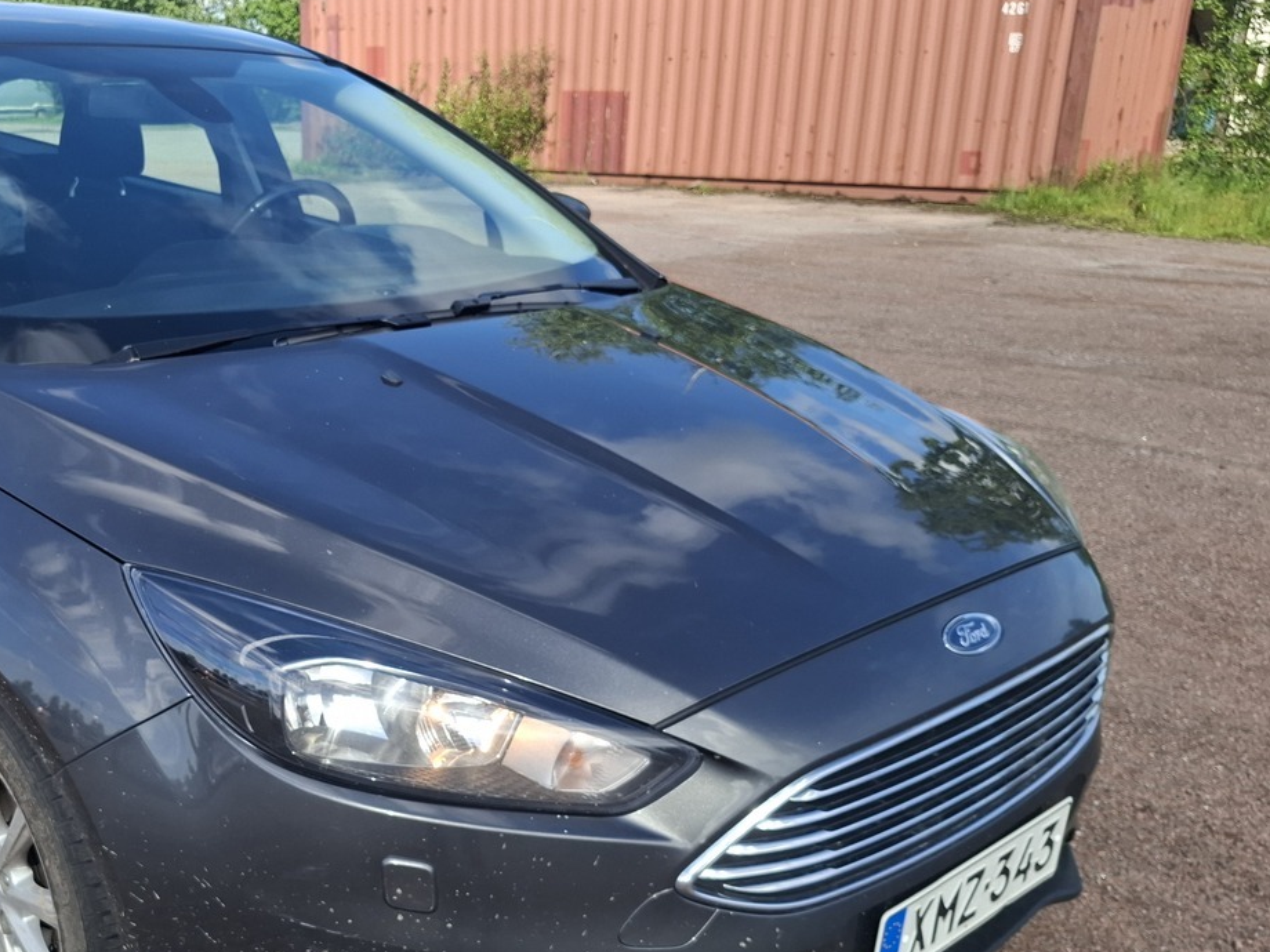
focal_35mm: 36
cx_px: 371
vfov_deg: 39.3
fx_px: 1321
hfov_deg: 49.9
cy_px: 613
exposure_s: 1/859
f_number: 1.8
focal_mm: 5.54
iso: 50
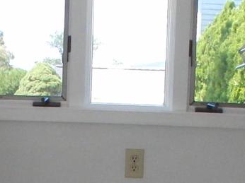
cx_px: 79
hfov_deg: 13.2
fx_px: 1061
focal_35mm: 150
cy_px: 320
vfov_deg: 9.4
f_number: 4.2
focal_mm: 7.3
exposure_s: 1/200
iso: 400
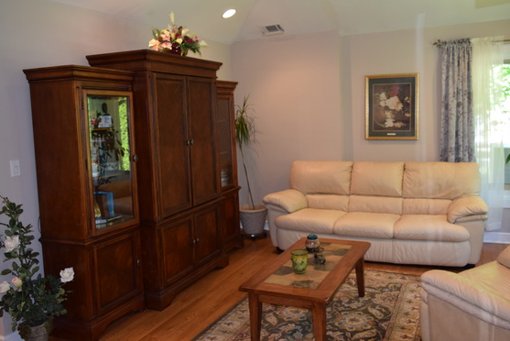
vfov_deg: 42.3
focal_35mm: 31
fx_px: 439
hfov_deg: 60.2
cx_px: 275
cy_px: 155
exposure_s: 1/80
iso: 800
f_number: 4.5
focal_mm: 18
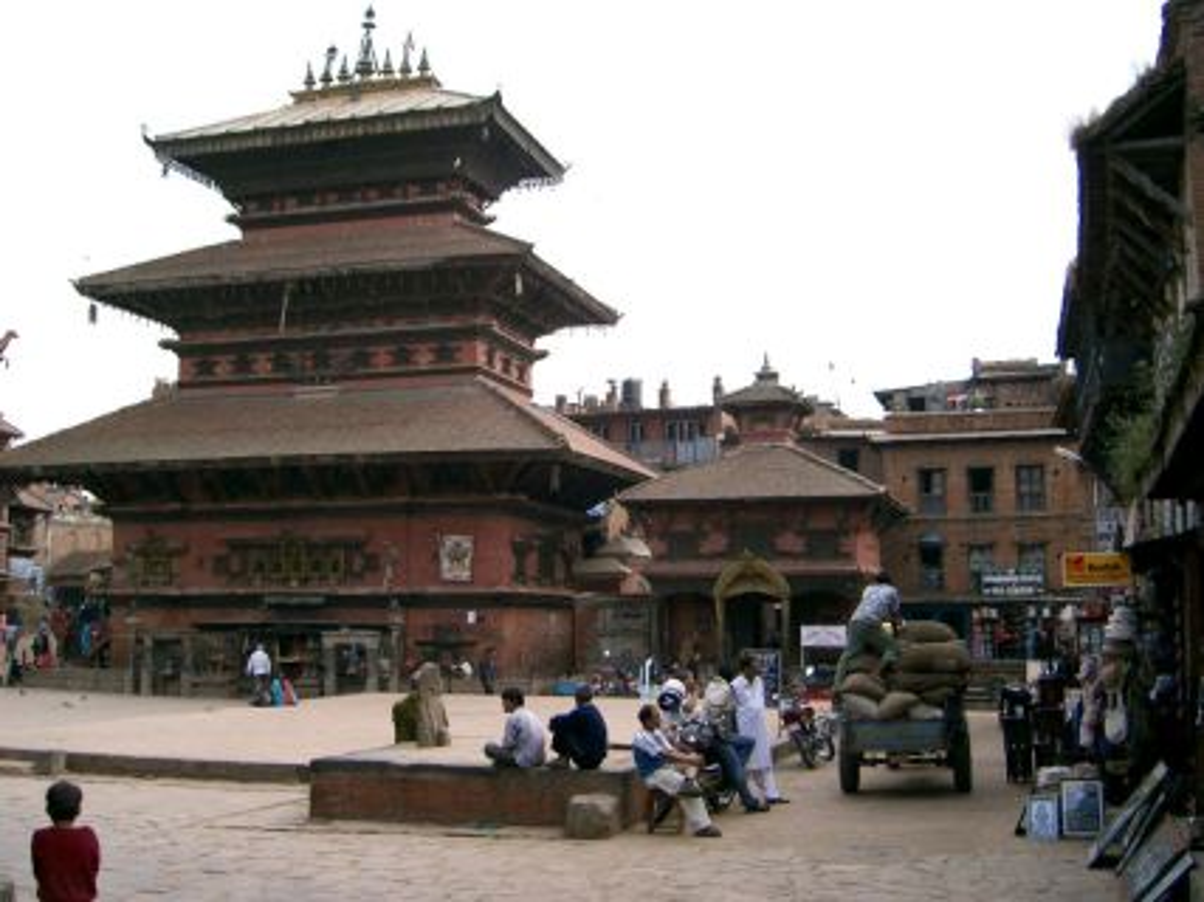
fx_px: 1356
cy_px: 451
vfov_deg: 36.8
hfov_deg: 47.9
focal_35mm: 39
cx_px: 602
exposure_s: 1/800
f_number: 2.8
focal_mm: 8
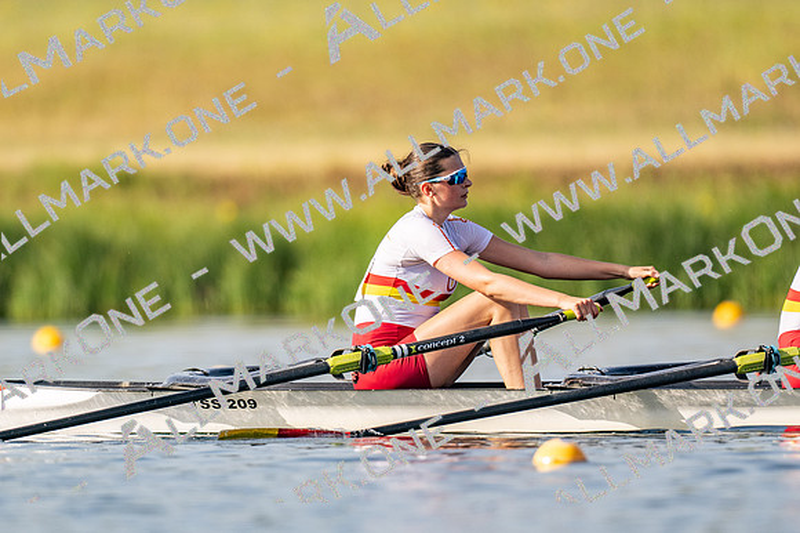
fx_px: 19988
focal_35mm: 900
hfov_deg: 2.3
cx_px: 400
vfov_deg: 1.5
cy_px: 266
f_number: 4
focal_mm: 600
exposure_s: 1/2500
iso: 160
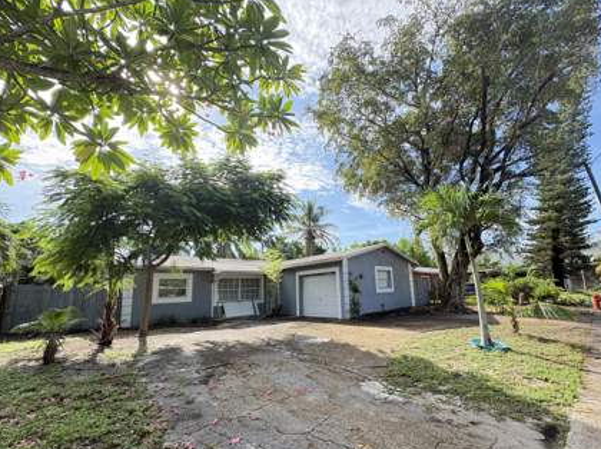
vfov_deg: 77.9
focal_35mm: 16
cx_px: 318
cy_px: 242
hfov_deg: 94.5
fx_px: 277
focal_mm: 2.22
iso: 64
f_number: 2.2
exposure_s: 1/412
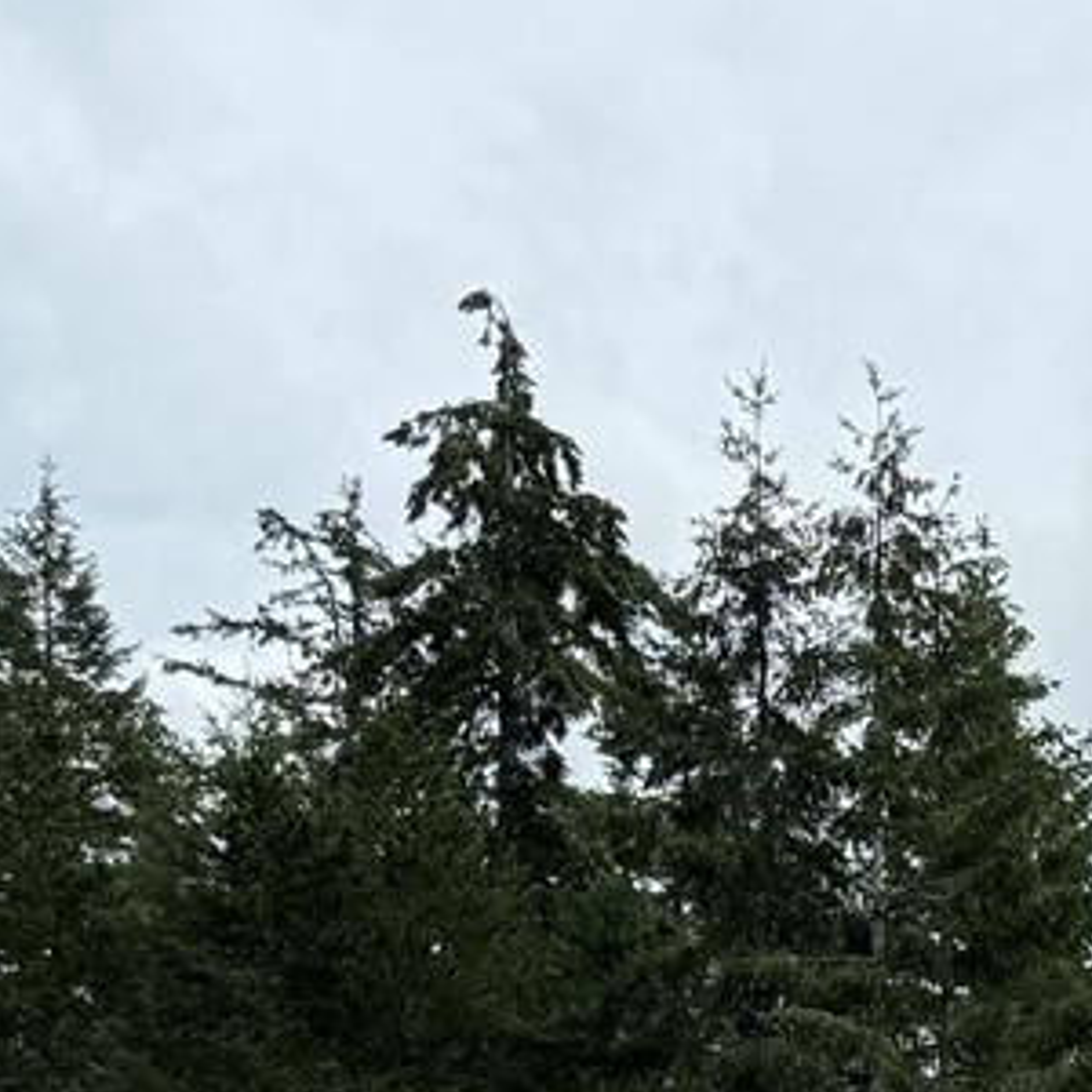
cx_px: 2118
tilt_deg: -2.8
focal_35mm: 113
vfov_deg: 13.6
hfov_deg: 13.4
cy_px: 2027
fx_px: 4033
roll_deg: +0.1
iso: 80
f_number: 1.78
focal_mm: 6.76
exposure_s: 1/3802
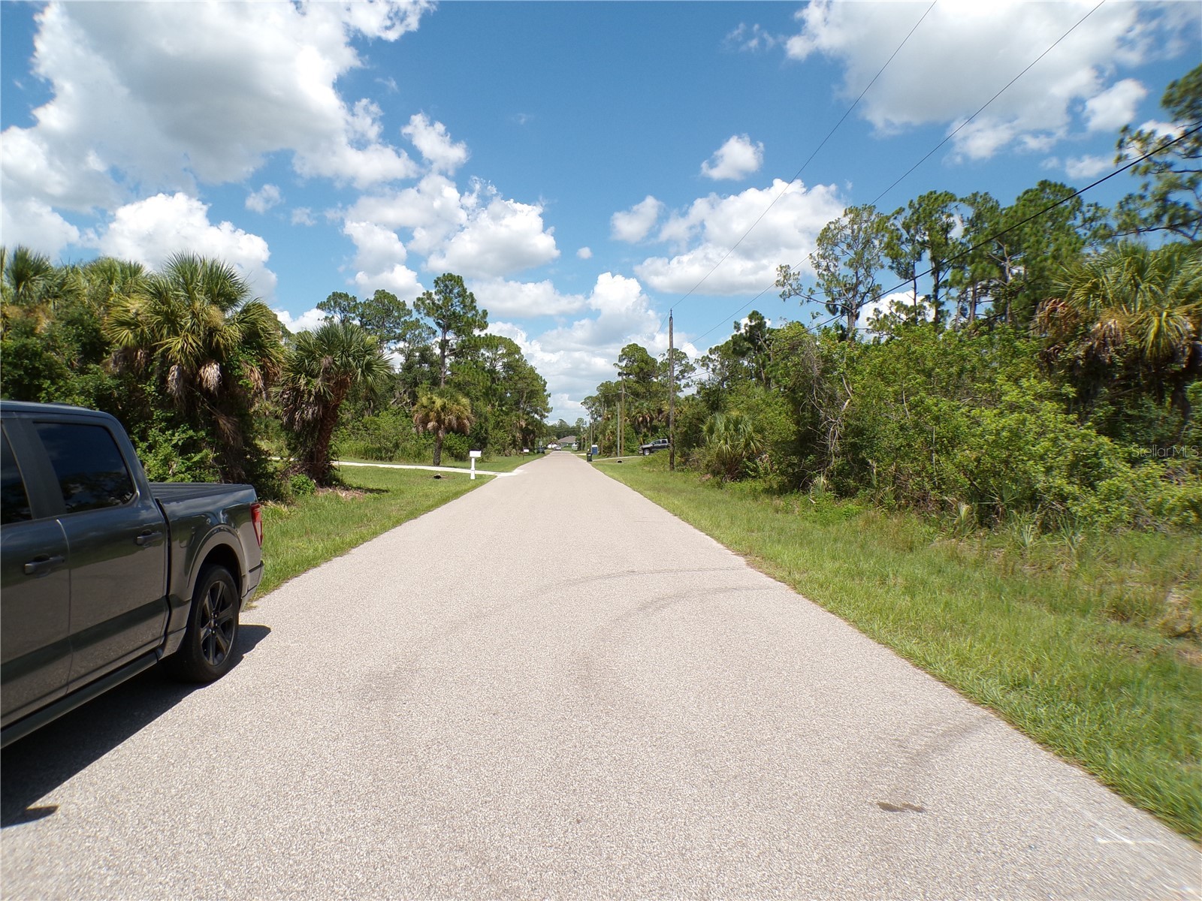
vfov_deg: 56.8
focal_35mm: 24
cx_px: 601
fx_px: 833
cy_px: 450
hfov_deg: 71.6
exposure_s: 1/800
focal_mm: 4.3
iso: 100
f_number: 4.4
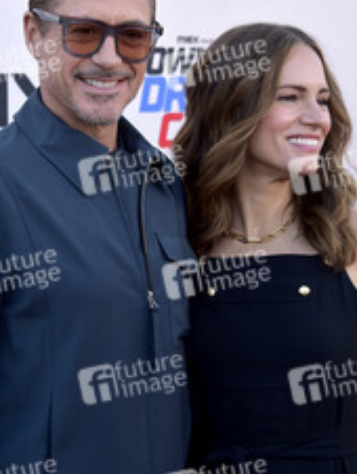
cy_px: 222
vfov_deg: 14.7
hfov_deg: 11.1
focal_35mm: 134
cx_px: 160
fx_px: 1839
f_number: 6.3
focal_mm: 70
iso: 200
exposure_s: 1/250
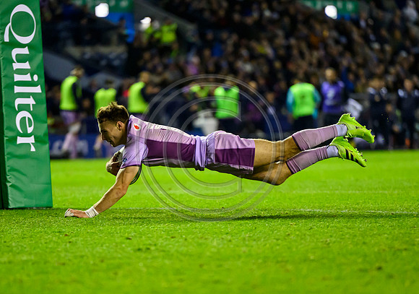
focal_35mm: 322
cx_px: 222
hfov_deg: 6.3
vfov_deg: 4.4
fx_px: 3807
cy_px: 182
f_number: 2.8
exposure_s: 1/1000
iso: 5000
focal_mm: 200
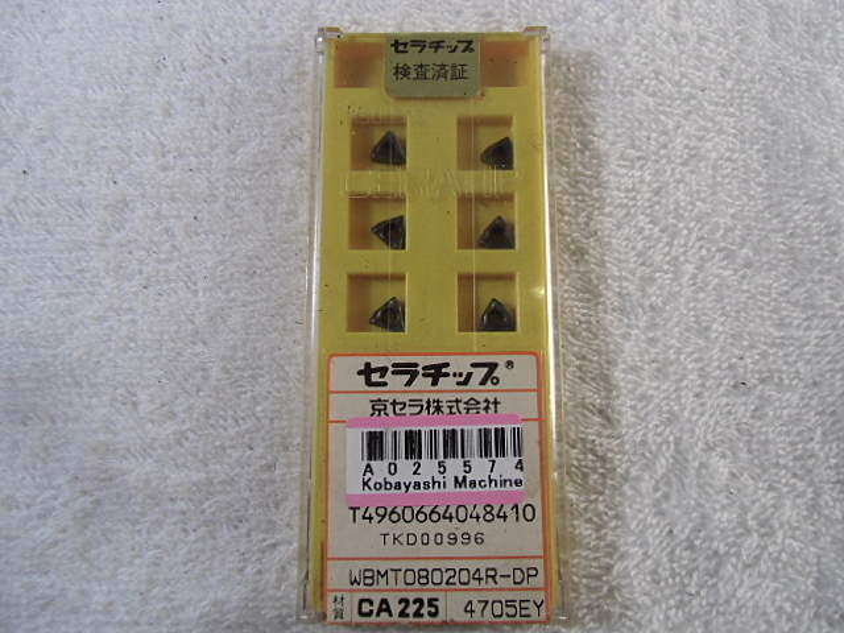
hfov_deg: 71.6
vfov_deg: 56.8
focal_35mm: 24
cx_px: 422
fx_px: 585
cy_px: 316
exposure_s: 1/125
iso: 200
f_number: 3
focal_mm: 4.24
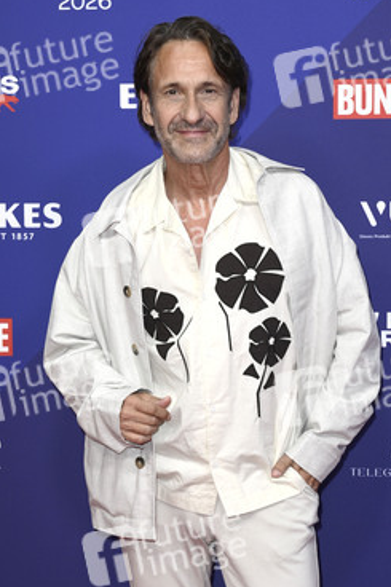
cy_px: 309
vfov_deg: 26.7
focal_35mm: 76
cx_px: 211
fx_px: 1239
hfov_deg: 17.9
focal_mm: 70
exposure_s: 1/250
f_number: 5.6
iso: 400
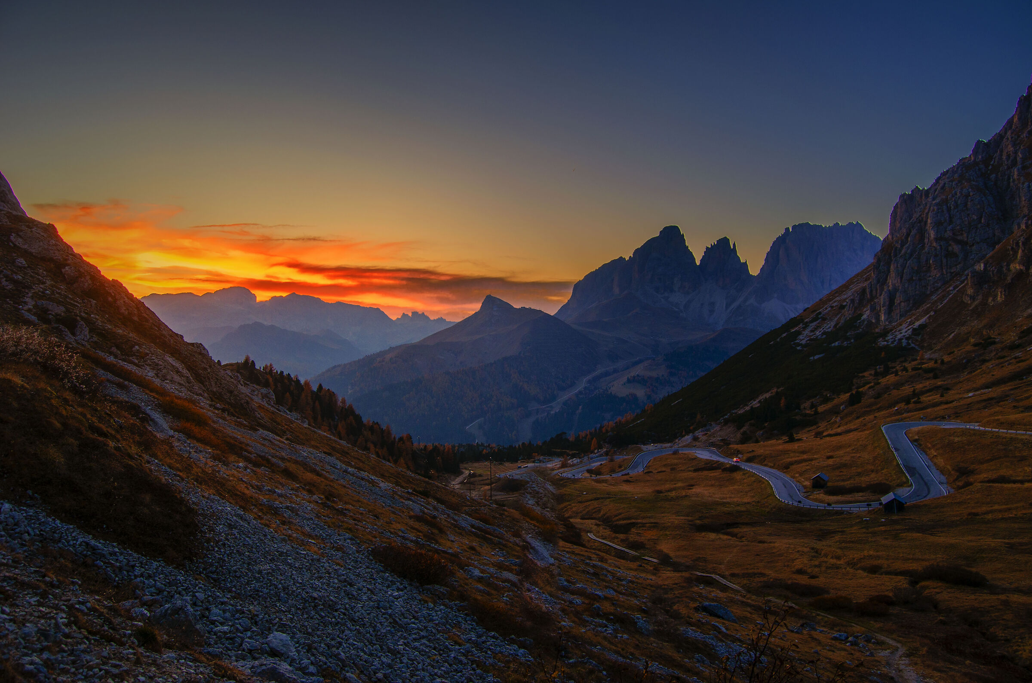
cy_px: 342
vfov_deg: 47.7
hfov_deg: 67.5
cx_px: 516
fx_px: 772
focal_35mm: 27
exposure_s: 1/40
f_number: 6.3
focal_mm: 18
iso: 100
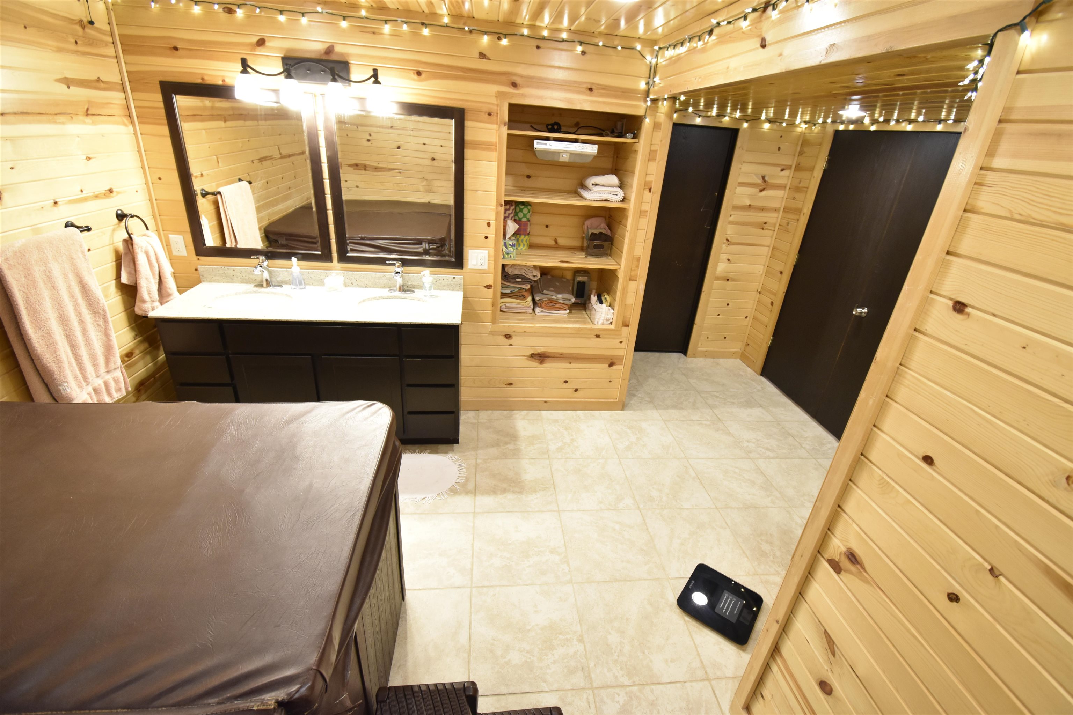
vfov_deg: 77.3
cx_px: 536
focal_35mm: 15
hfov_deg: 100.4
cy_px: 358
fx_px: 447
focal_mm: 10
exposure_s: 1/25
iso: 1250
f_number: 4.5
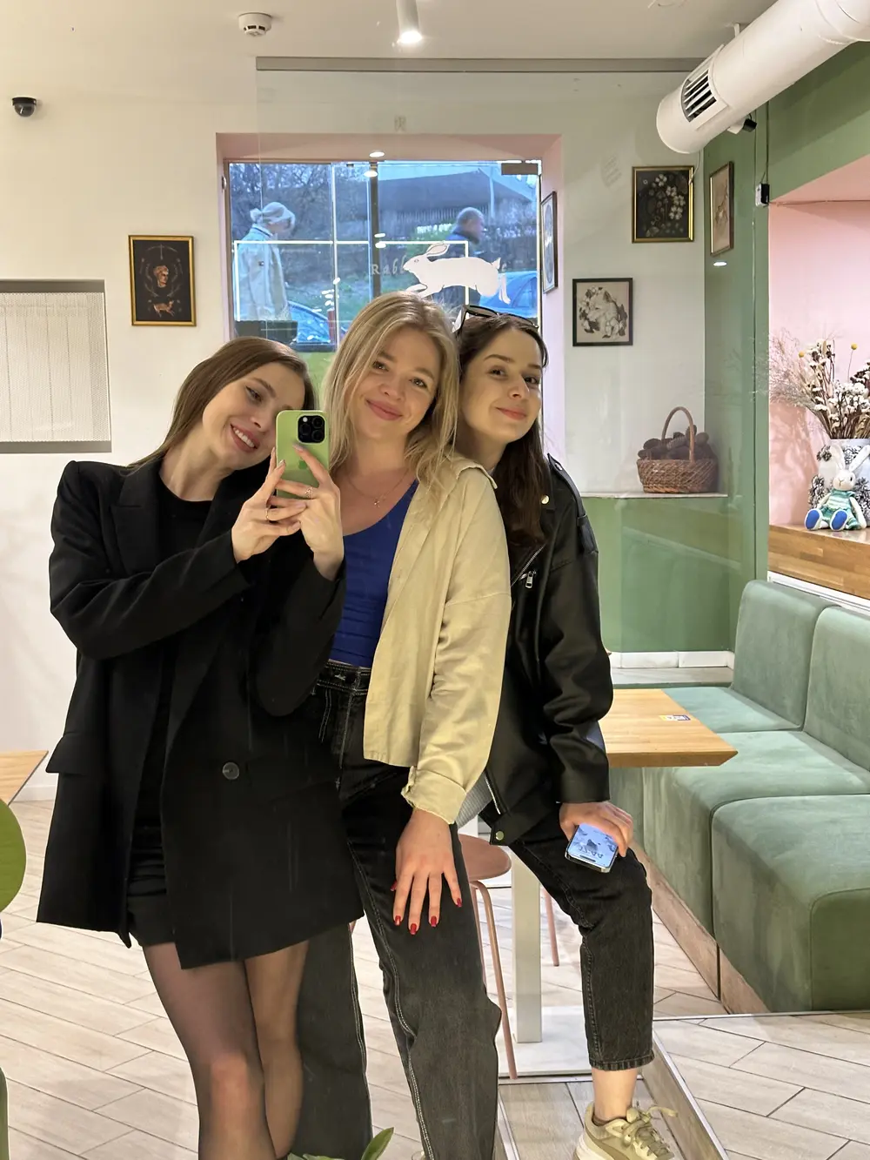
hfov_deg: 30.3
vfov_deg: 39.7
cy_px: 580
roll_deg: +0.8
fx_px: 1608
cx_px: 435
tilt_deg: -3.5
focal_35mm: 48
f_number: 1.78
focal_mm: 6.86
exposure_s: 1/33
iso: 250
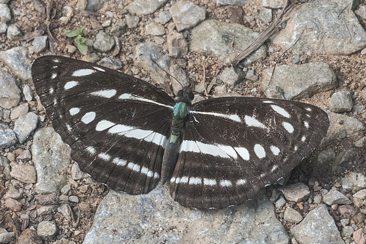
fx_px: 6667
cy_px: 126
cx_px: 178
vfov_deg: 2.1
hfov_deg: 3.1
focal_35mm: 656
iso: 1000
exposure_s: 1/250
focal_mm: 150
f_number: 10
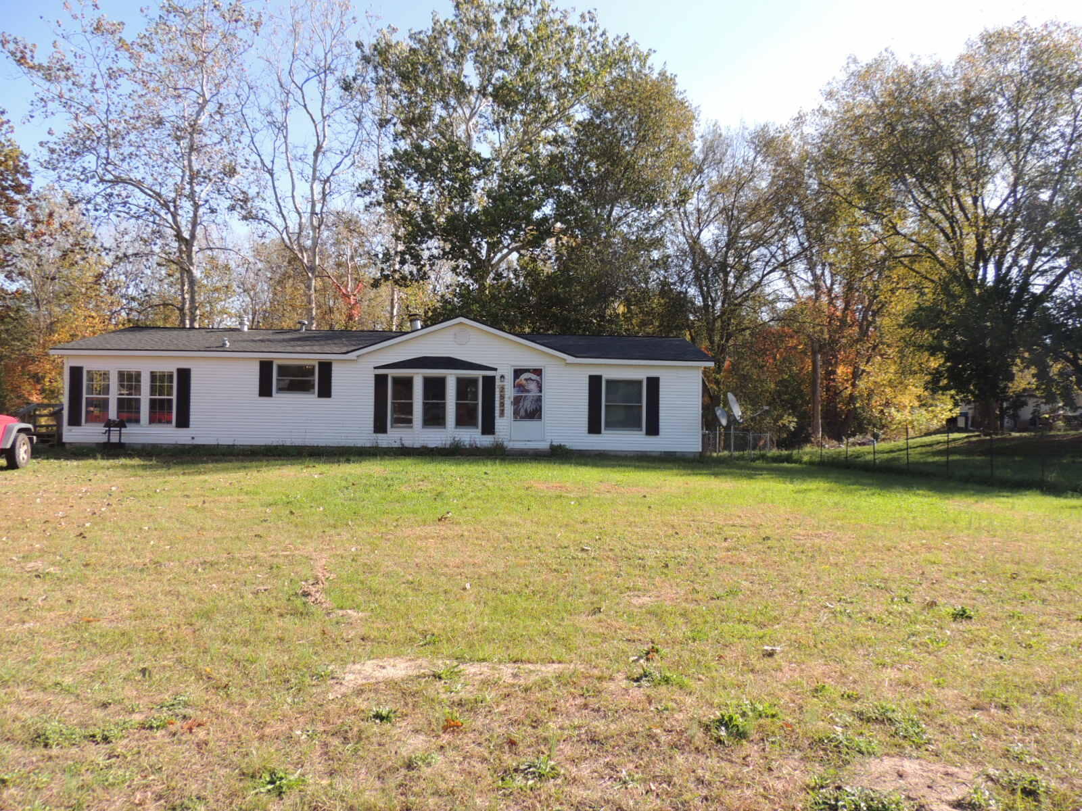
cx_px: 541
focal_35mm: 24
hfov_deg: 71.6
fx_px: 750
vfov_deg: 56.8
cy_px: 406
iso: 100
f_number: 3
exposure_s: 1/500
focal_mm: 4.3
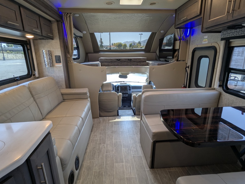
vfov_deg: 68.8
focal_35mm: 19
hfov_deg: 84.6
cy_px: 94
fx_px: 135
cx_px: 124
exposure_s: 1/160
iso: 60
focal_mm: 2.35
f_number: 2.2
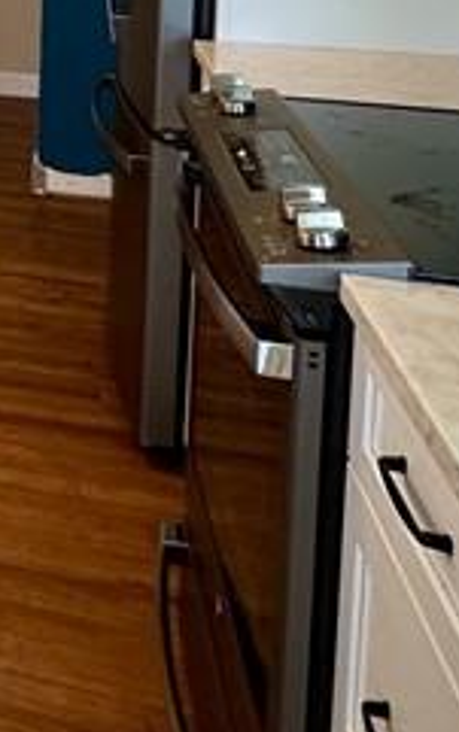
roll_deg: -0.1
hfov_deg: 16.5
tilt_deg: -5.0
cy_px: -112
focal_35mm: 63
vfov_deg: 28.8
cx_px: -419
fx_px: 1259
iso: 200
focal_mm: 2.22
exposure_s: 1/120
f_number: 2.2
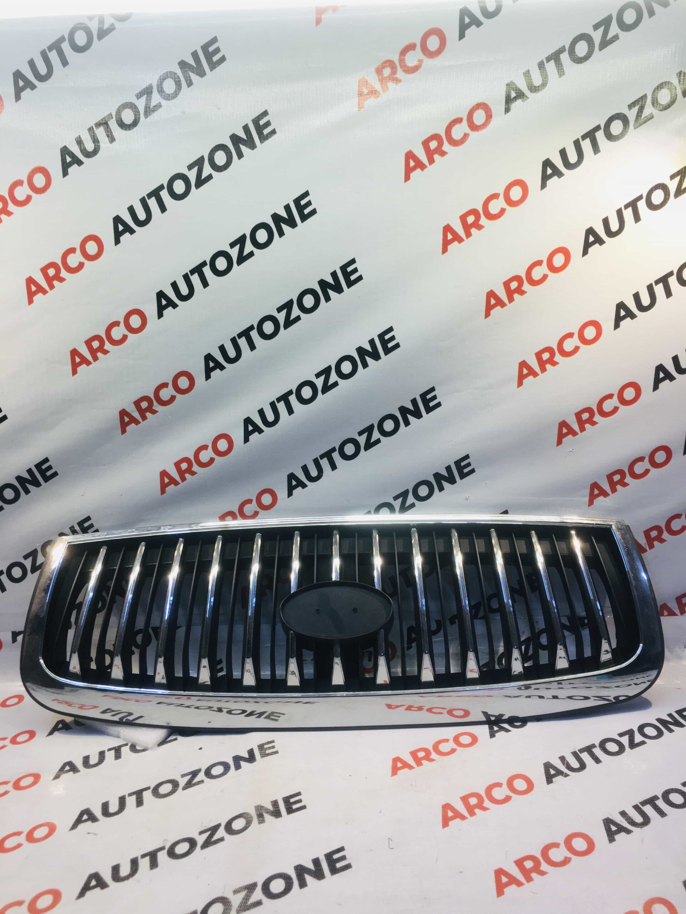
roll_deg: +2.1
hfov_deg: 48.2
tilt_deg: -13.9
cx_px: 343
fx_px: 766
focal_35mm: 29
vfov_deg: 61.7
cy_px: 457
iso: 32
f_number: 2.2
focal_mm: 4.15
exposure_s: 1/33
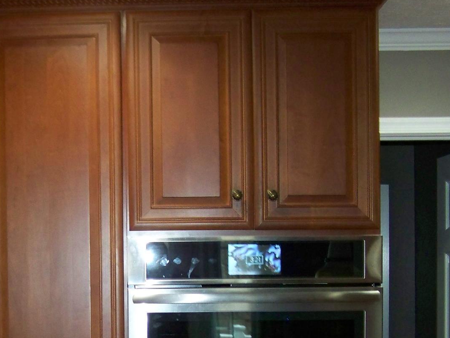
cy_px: 314
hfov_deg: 26.4
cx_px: 118
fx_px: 949
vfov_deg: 19.7
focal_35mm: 73
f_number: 2.8
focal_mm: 6.3
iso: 200
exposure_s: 1/30
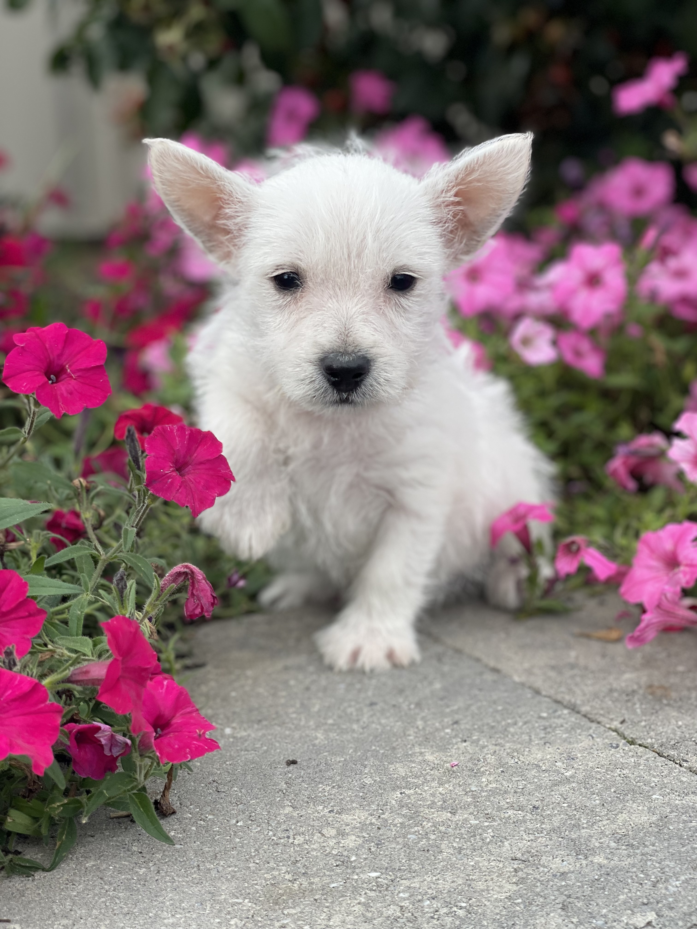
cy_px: 464
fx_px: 1396
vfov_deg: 36.8
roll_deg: +2.0
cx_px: 348
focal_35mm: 52
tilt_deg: -13.3
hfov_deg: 28.0
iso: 32
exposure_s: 1/666
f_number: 2
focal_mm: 6
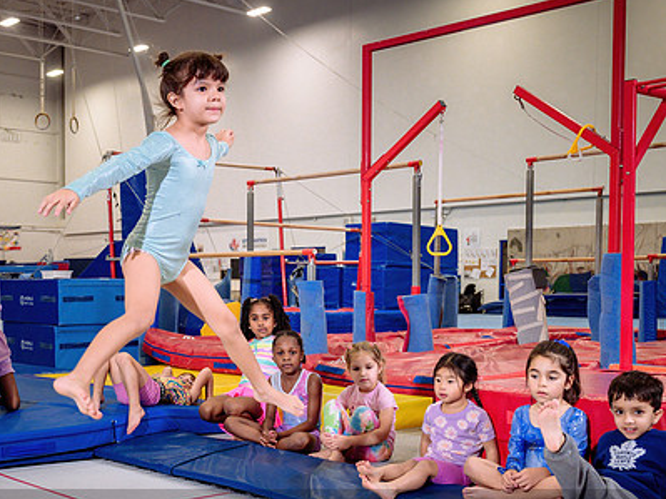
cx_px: 241
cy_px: 355
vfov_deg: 27.7
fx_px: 1000
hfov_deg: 36.6
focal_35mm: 52
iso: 1600
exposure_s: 1/400
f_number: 3.5
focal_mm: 30
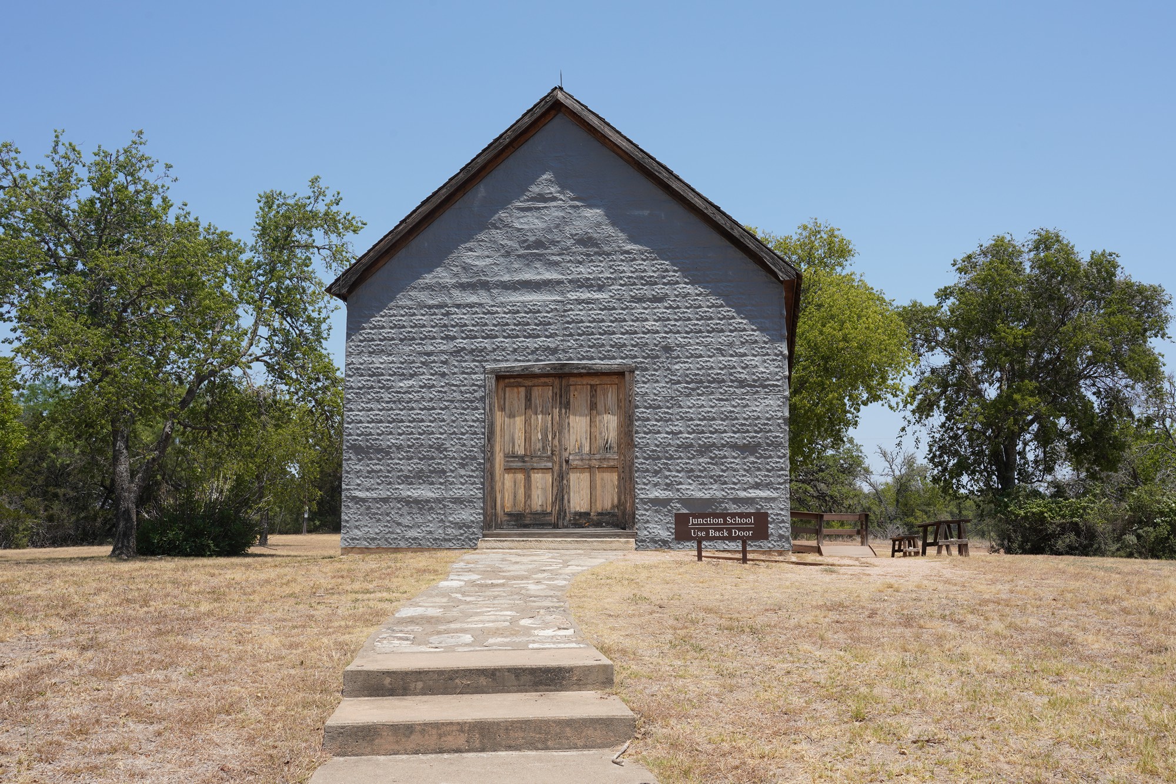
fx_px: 1013
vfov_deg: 42.3
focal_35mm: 31
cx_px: 588
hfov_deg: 60.3
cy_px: 392
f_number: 14
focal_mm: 31
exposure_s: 1/100
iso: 100
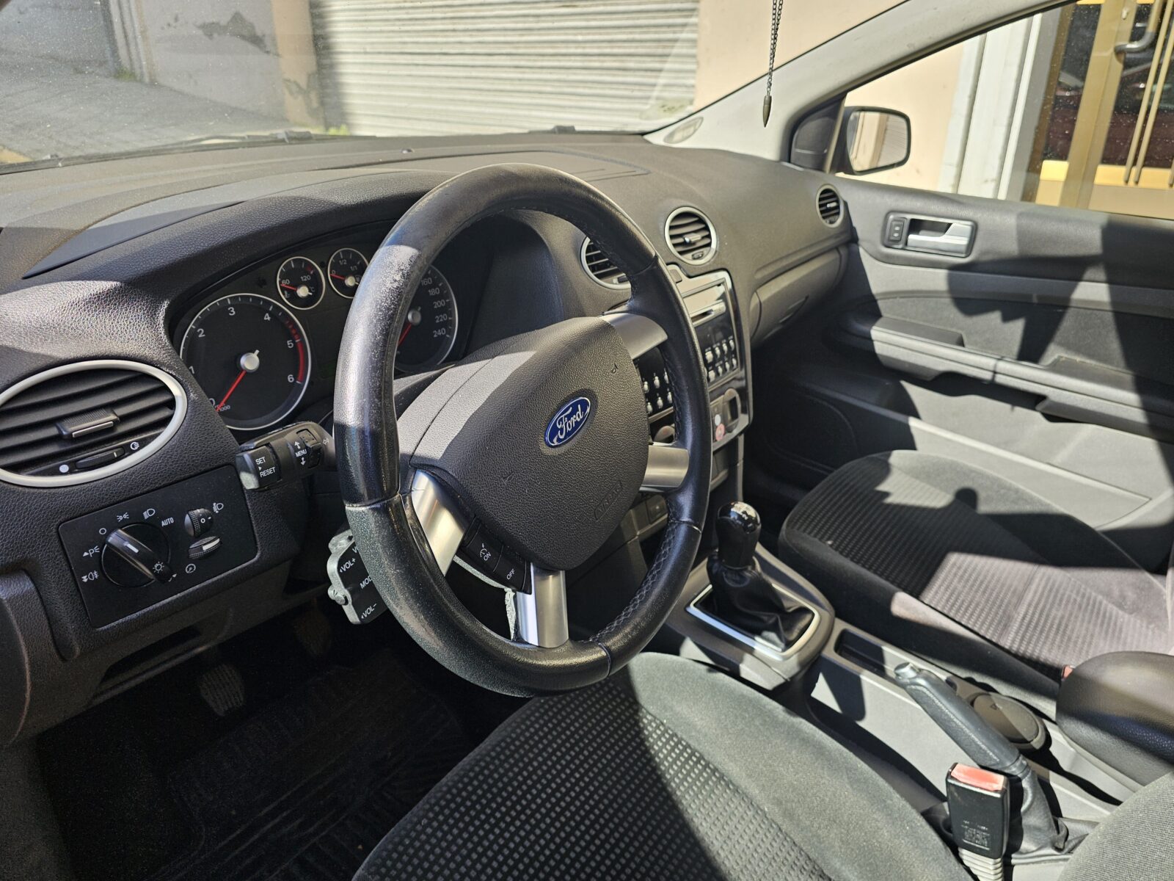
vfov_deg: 58.9
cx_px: 587
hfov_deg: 73.9
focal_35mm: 23
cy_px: 440
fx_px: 780
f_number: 1.7
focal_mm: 6.3
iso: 10
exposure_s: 1/110
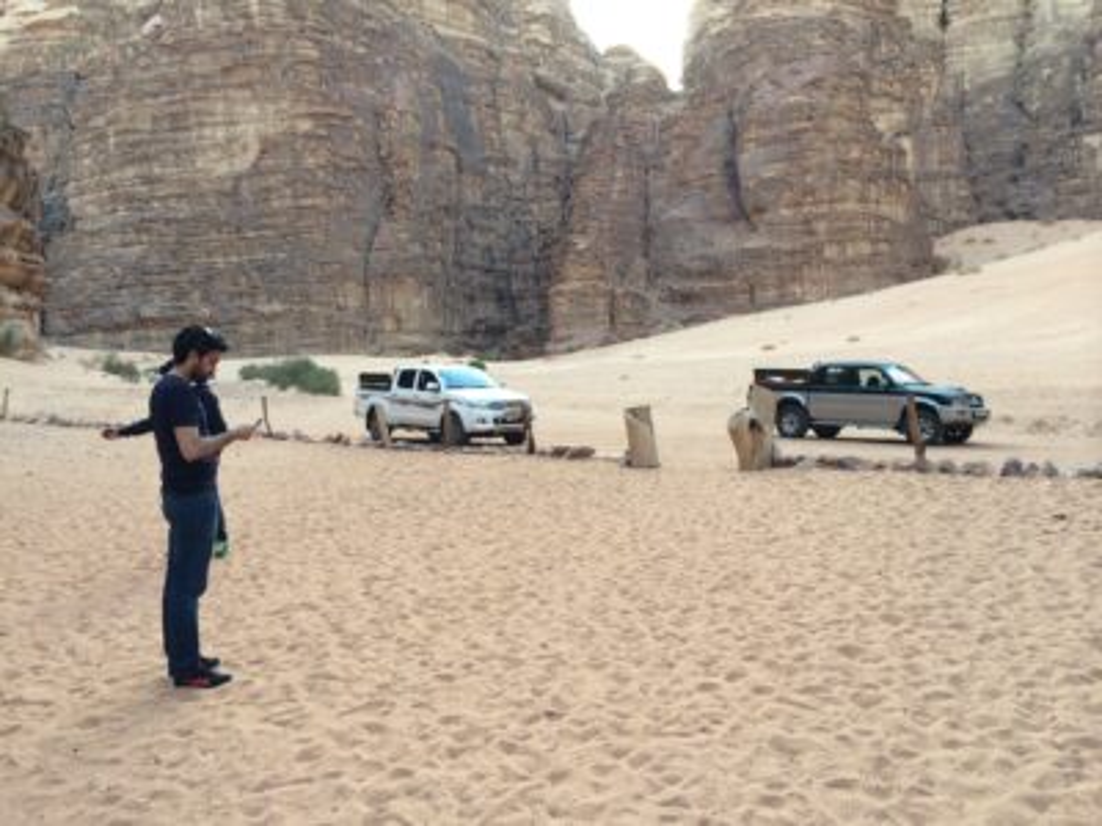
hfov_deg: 60.0
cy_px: 413
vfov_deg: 46.8
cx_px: 551
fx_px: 955
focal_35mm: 30
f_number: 2.2
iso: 50
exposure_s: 1/120
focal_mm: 4.12
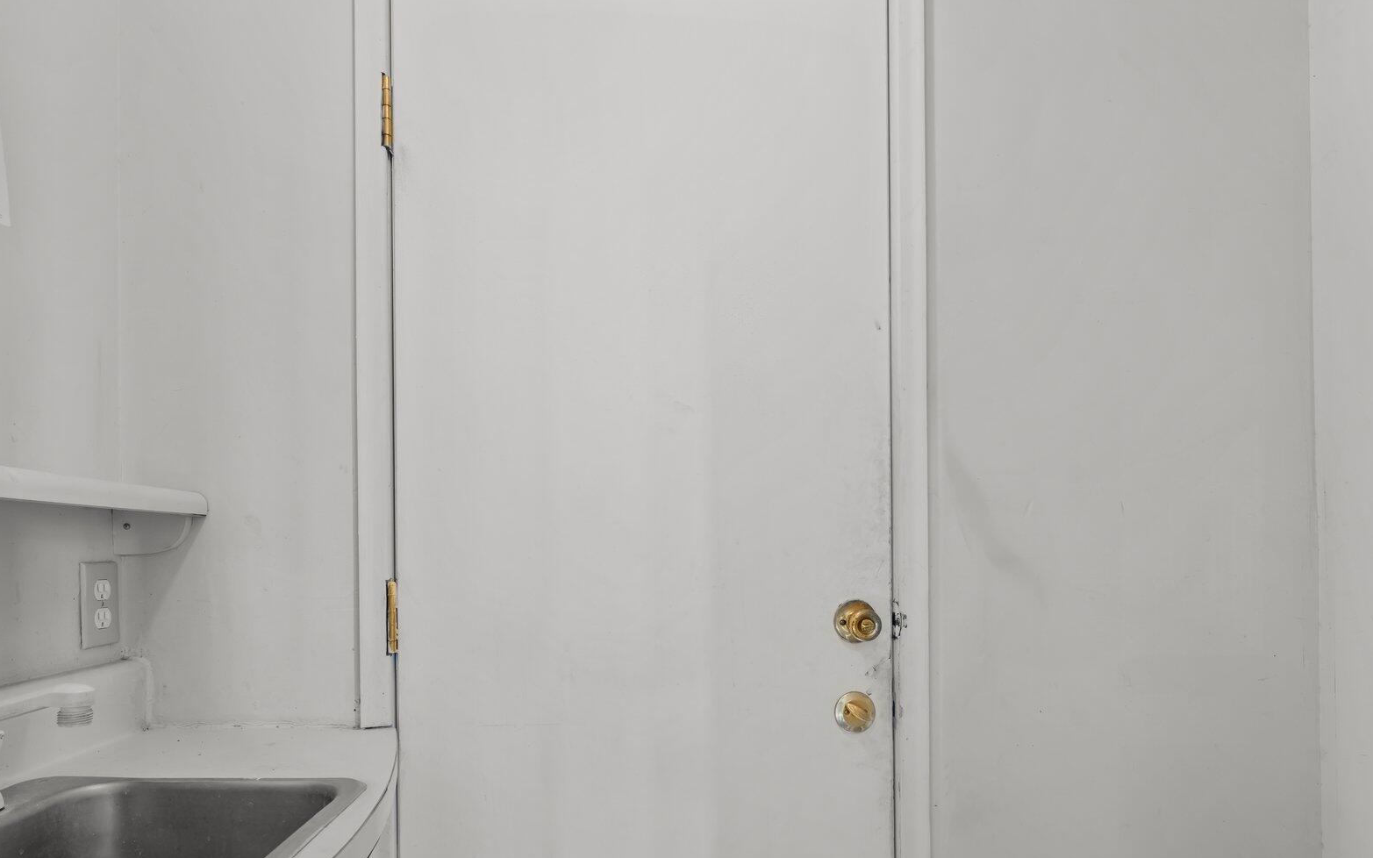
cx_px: 640
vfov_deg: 56.0
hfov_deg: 82.0
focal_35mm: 21
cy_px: 568
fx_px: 788
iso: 400
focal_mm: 15.8
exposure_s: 1/3
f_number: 8
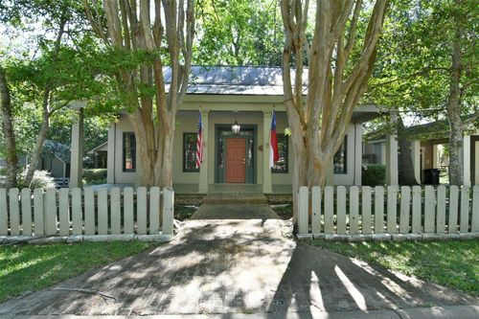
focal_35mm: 18
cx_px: 240
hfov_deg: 90.0
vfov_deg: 67.3
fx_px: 239
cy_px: 160
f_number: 11
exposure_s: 1/50
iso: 400
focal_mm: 12
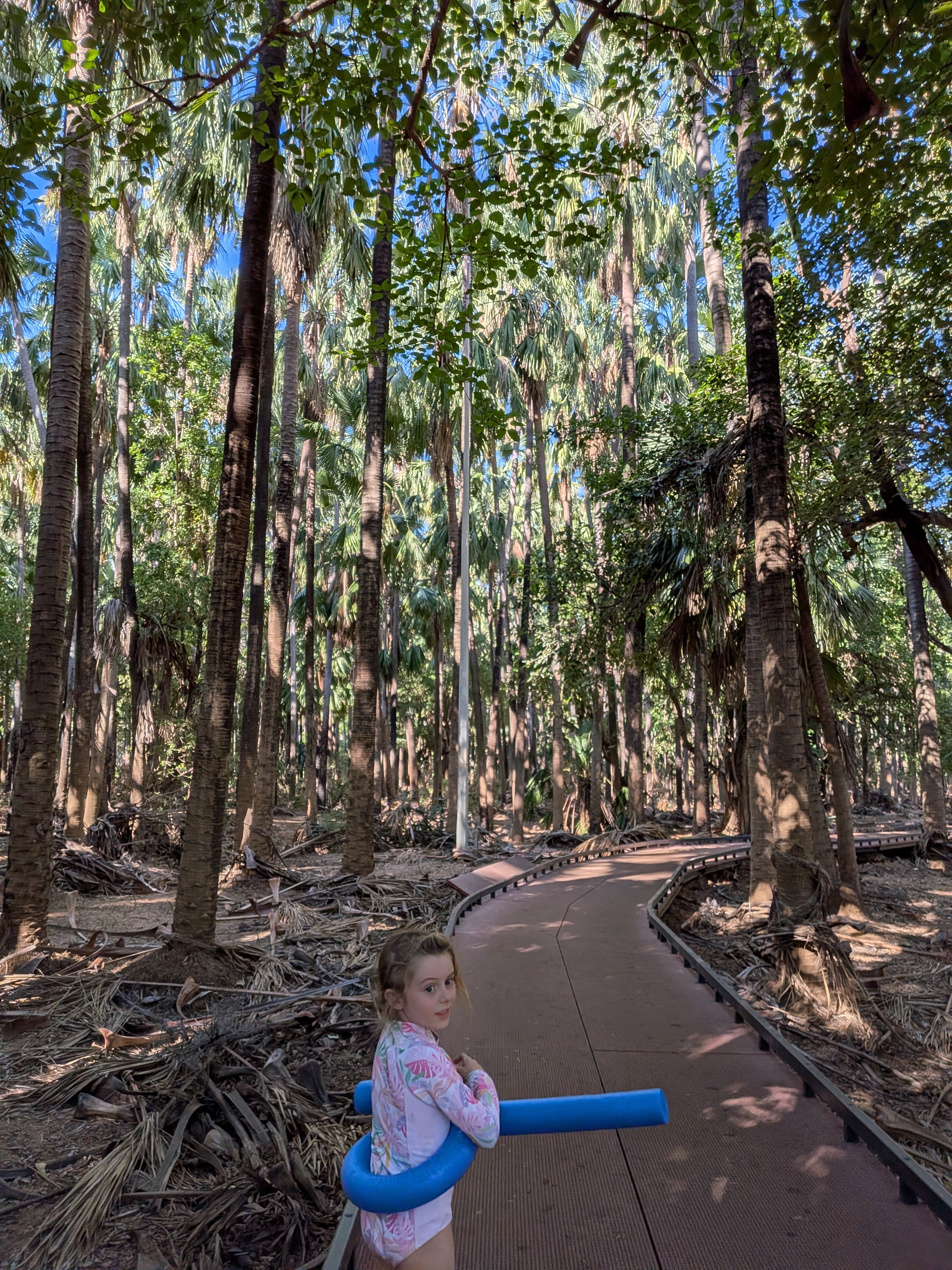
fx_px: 880
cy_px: 635
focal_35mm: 24
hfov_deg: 56.8
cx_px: 476
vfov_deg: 71.6
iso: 27
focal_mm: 4.53
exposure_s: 1/1595
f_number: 1.7
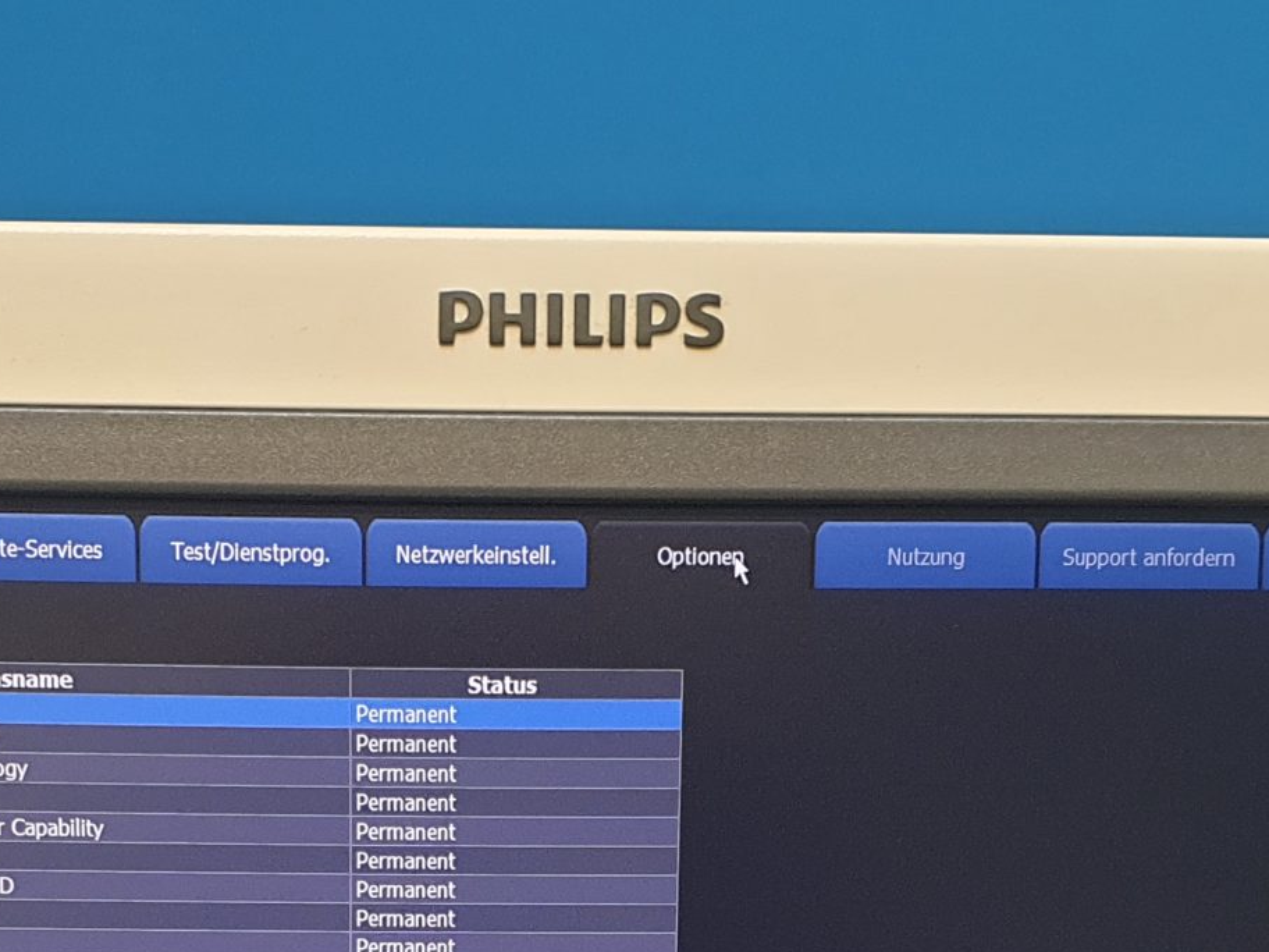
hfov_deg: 26.6
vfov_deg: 19.0
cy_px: 1147
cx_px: 469
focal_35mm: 73
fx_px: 2676
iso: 250
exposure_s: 1/50
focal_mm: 4.3
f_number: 2.4
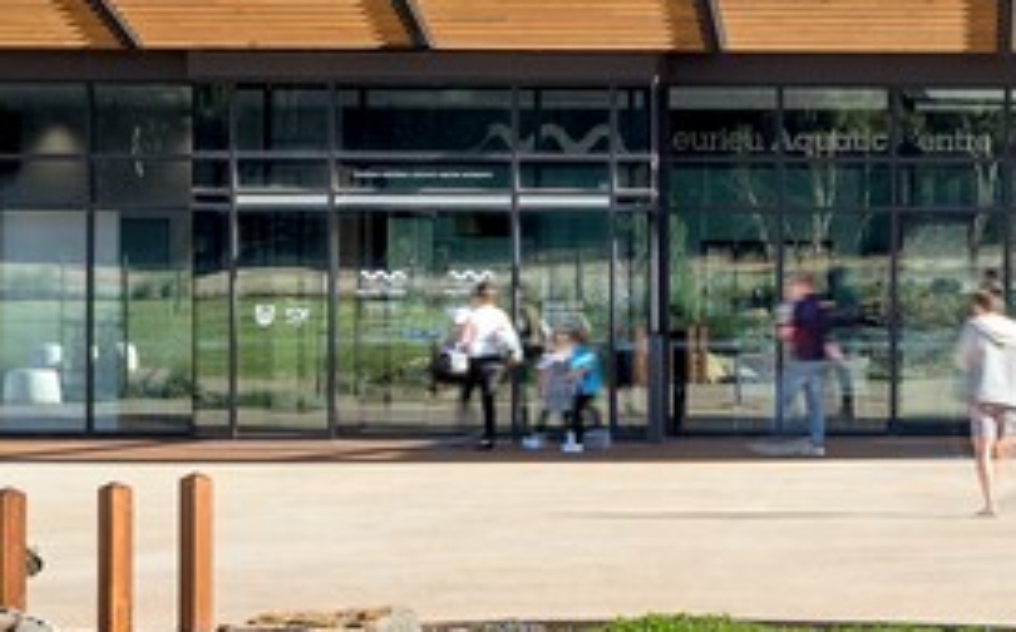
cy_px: 256
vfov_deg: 8.0
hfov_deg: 12.5
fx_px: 4508
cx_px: 1298
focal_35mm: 163
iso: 31
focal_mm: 32
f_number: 11
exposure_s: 1/6
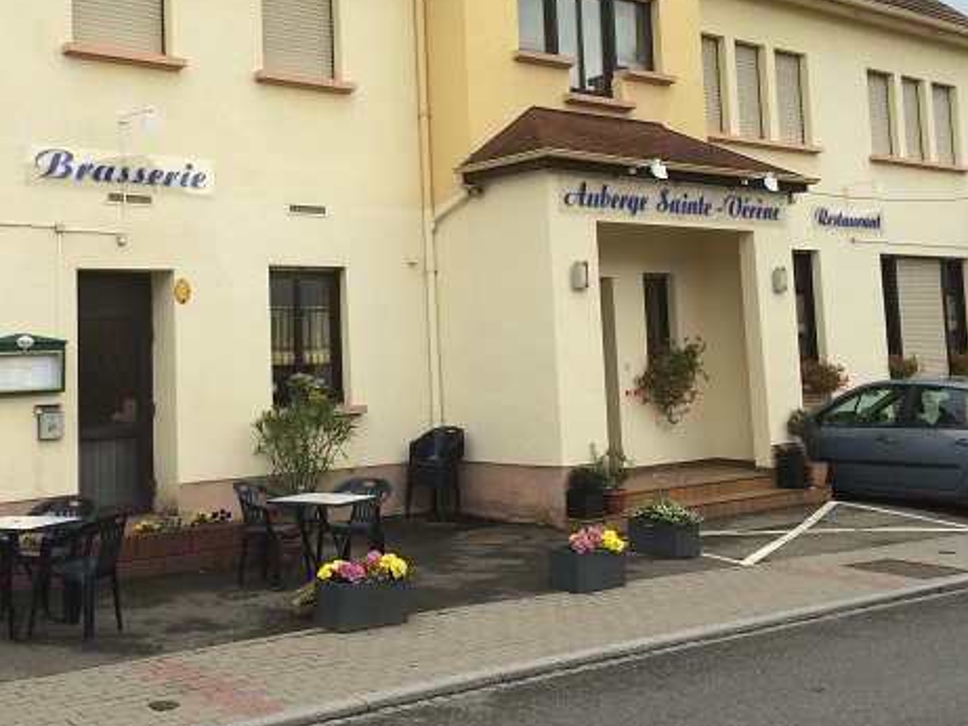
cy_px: 234
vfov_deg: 32.6
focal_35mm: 44
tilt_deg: +6.6
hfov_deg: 42.6
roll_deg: +2.2
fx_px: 1231
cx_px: 363
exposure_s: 1/451
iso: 32
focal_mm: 4.15
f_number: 2.2
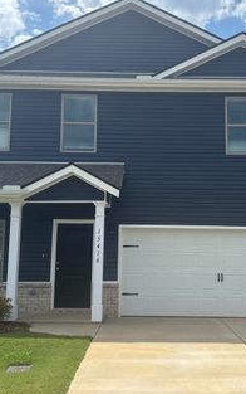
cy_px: 181
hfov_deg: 29.2
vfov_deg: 45.2
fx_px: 471
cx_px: 146
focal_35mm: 44
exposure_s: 1/3937
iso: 50
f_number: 1.6
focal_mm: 5.96
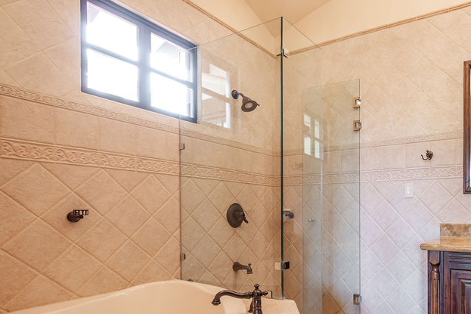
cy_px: 218
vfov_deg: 53.6
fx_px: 301
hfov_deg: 70.8
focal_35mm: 23
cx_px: 355
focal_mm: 14
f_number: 8
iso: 200
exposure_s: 1/4
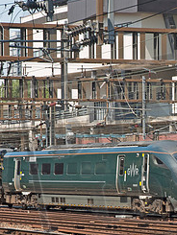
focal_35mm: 188
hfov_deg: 7.9
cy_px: 152
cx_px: 154
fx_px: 1282
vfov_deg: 10.5
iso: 200
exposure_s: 1/200
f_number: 7.1
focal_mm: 55
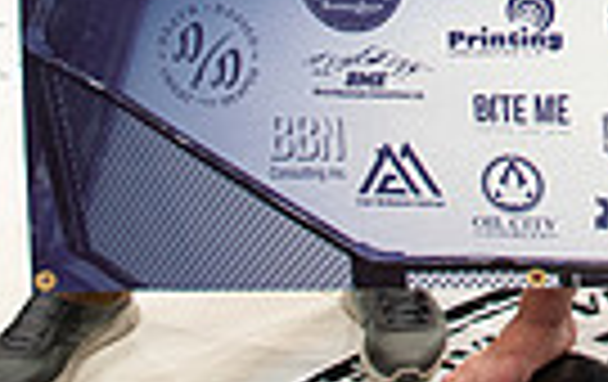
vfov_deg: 10.5
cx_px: 920
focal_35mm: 111
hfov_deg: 16.9
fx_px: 1843
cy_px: -472
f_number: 2.8
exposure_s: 1/1000
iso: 400
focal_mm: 24
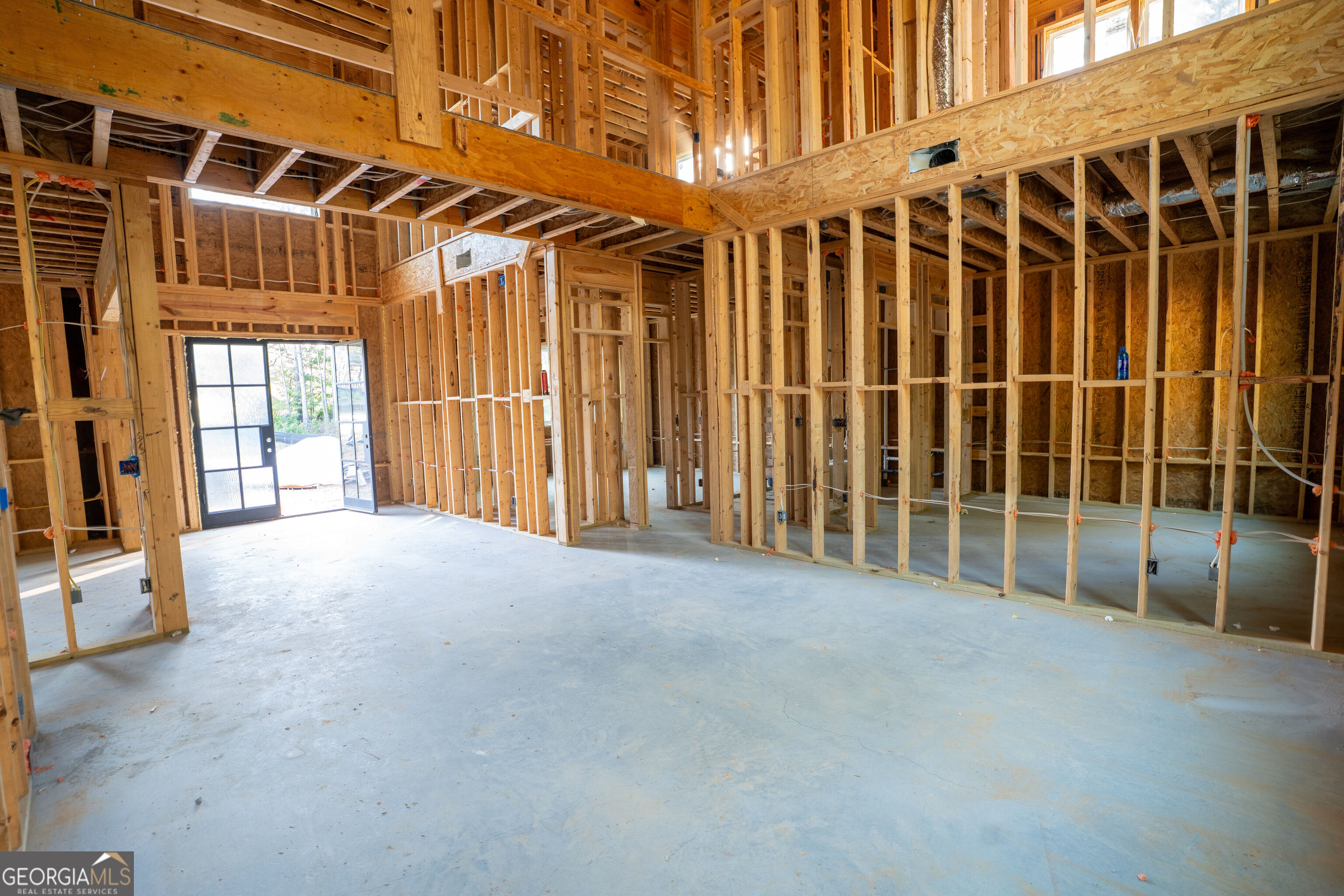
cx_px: 672
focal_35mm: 16
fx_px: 597
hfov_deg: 96.7
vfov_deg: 73.8
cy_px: 448
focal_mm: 16
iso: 1250
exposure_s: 1/20
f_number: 5
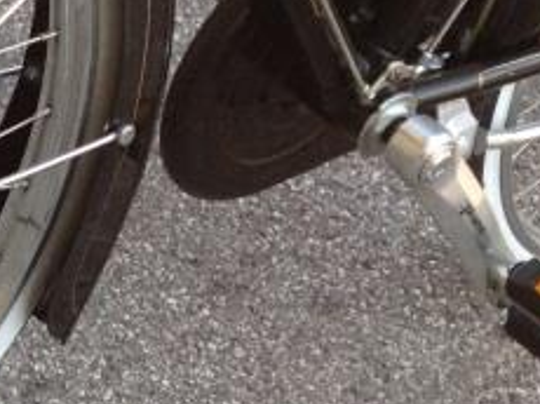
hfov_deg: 11.5
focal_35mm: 156
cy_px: 696
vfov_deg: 9.1
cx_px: -517
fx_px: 2431
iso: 50
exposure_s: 1/364
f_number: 2.4
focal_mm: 4.28
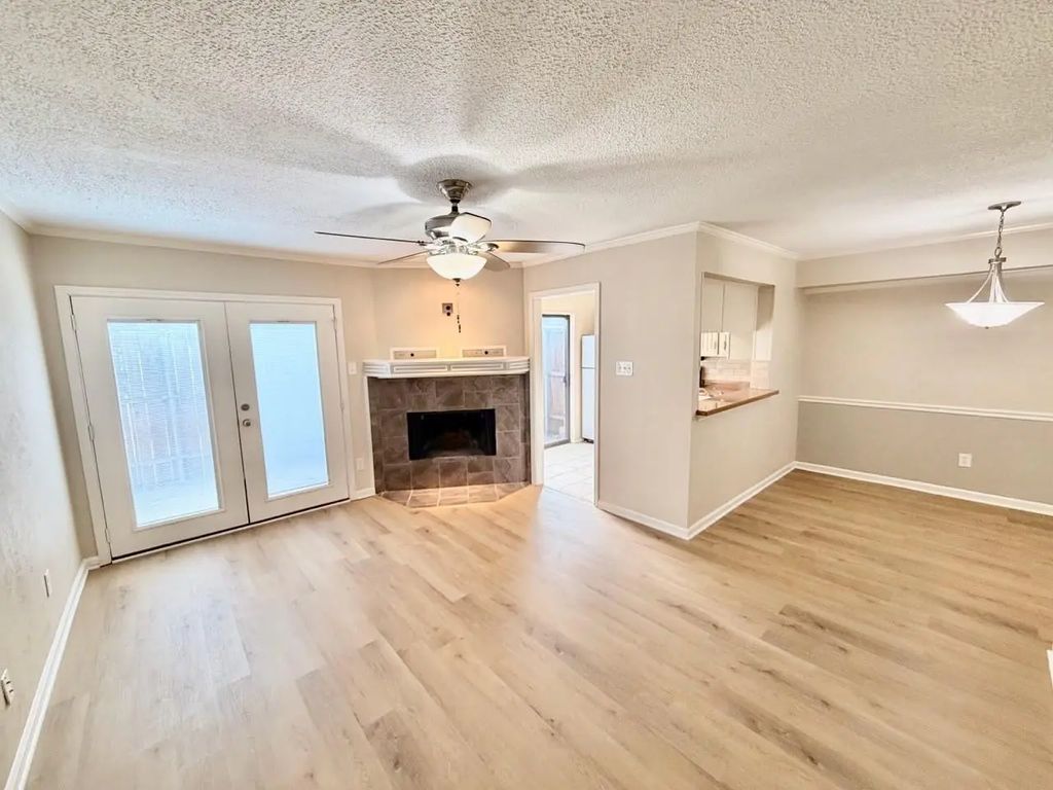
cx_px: 526
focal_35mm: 14
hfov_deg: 102.1
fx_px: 426
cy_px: 395
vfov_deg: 85.7
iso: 200
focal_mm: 2.22
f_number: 2.2
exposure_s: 1/60
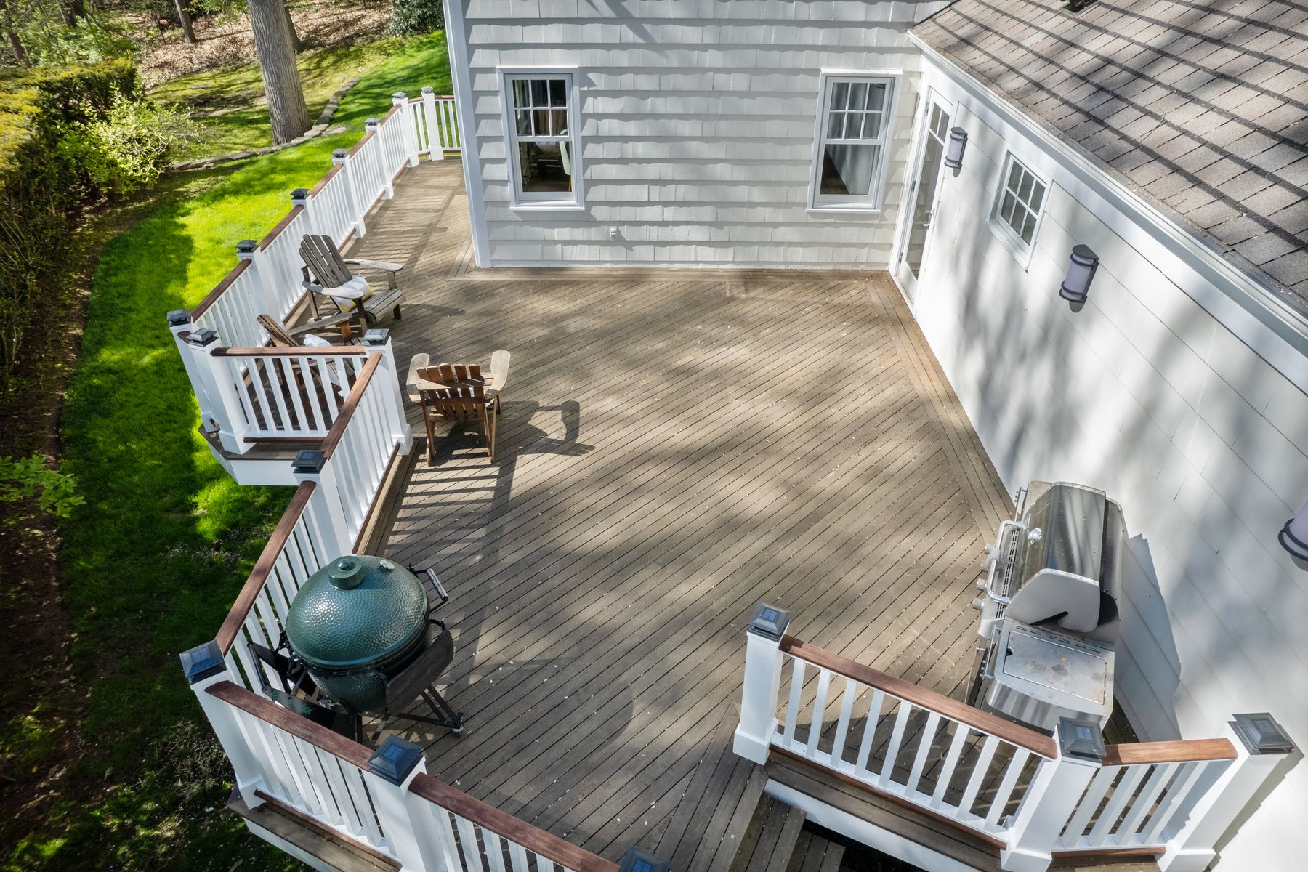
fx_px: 799
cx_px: 654
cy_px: 436
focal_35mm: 22
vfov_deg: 57.2
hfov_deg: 78.6
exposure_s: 1/1000
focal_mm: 8.38
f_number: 2.8
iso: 100
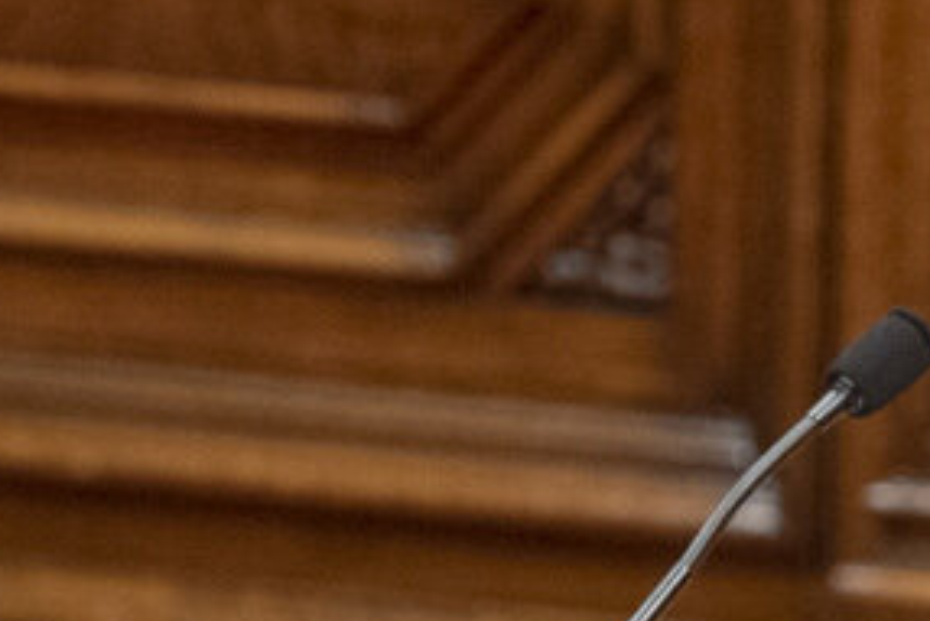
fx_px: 36209
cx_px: 706
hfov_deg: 1.5
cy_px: 551
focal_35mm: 1401
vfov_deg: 1.0
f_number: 2.8
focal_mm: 200
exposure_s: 1/250
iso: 1250
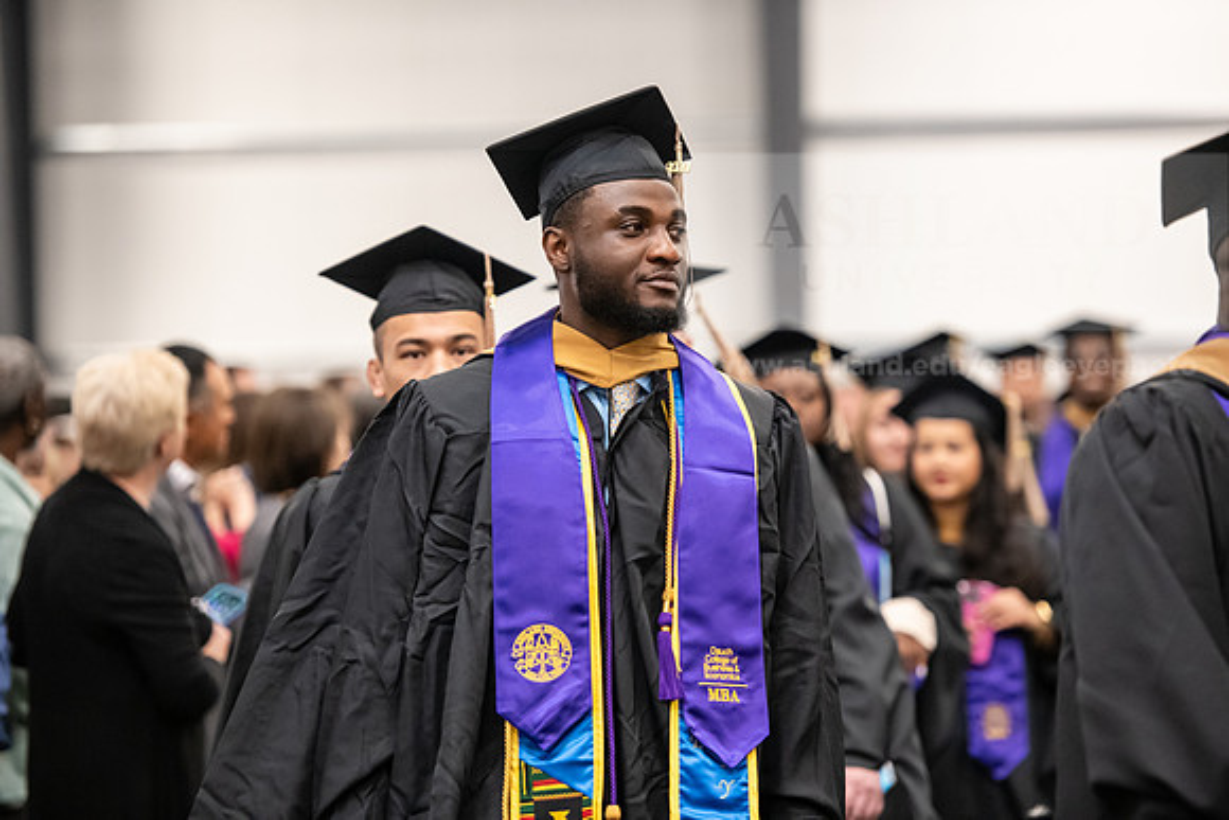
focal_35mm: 155
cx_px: 614
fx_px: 5293
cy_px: 410
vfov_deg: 8.9
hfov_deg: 13.2
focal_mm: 155
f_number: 3.2
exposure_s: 1/200
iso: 3200
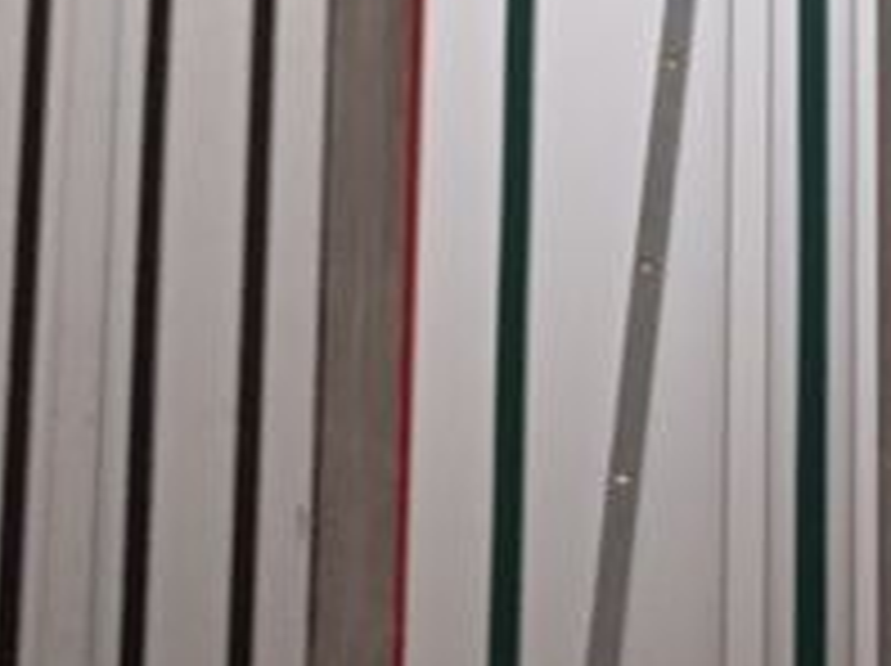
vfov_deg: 16.6
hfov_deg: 22.9
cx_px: 616
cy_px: -140
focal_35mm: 85
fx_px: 2185
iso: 1225
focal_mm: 4.27
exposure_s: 1/25
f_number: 1.8
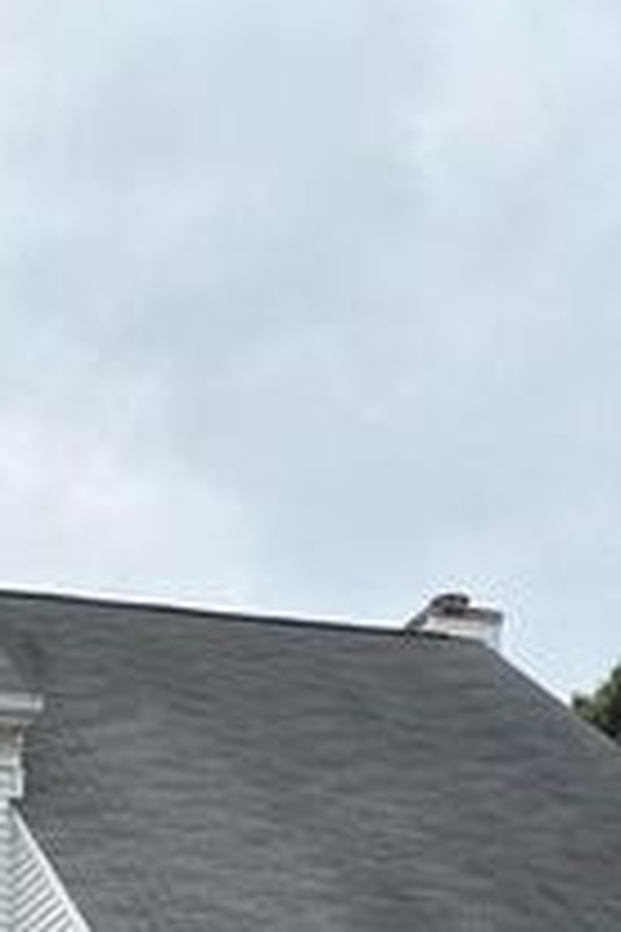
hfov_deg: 15.4
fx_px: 2251
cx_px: -36
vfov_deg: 19.9
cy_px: 1430
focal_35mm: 87
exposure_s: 1/3623
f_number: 1.6
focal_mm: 5.96
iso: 50
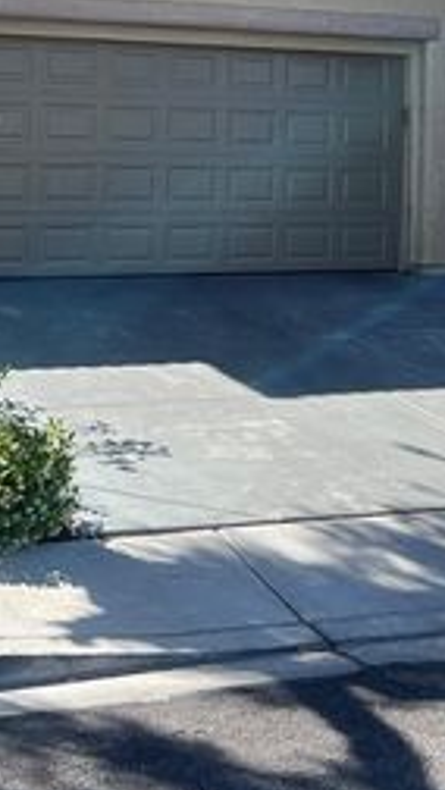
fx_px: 1571
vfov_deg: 27.6
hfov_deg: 16.0
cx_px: 379
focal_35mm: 75
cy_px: 152
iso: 50
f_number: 1.5
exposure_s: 1/2252
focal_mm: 5.7
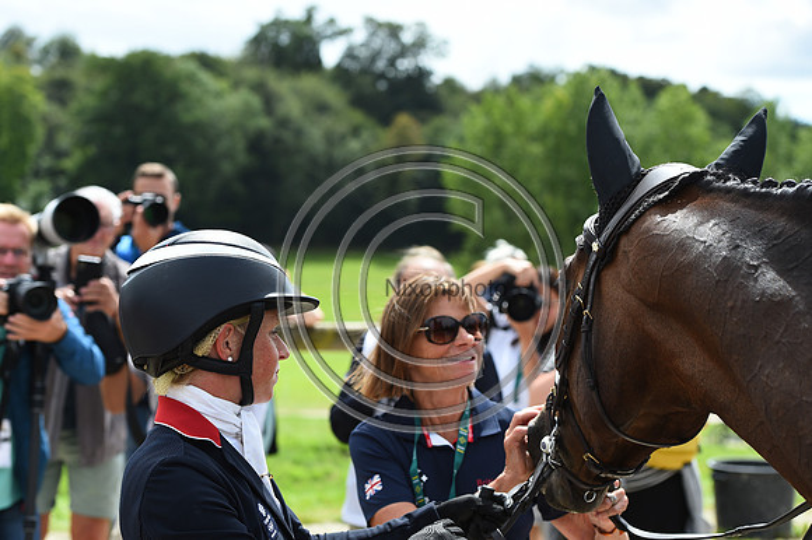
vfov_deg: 17.5
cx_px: 406
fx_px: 1758
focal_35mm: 78
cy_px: 270
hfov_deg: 26.0
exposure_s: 1/1000
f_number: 5
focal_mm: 78
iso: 200
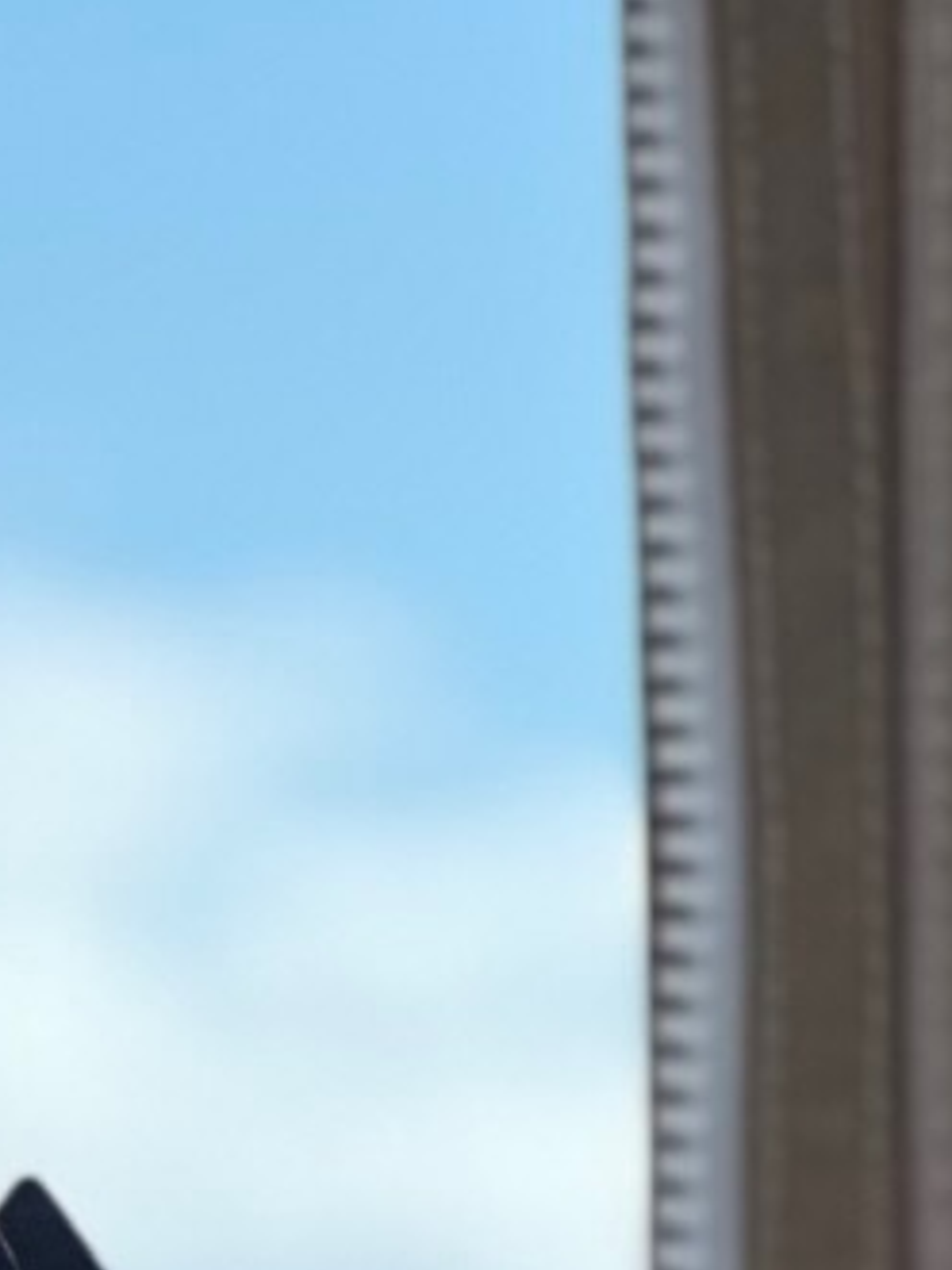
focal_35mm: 476
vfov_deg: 4.0
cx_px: -1344
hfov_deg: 3.1
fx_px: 17466
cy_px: 3829
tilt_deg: -1.7
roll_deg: -2.1
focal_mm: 9
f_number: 2.8
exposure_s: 1/424
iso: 32
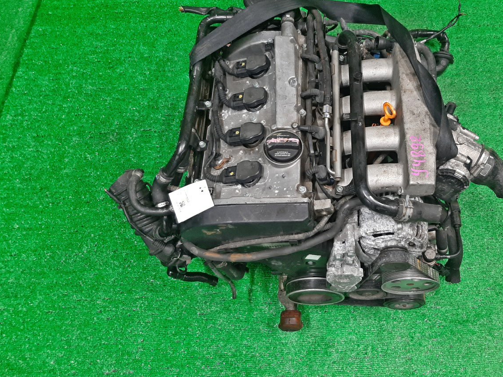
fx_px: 479
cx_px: 309
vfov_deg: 42.8
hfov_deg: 54.8
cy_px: 161
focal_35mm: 33
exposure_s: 1/50
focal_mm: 3.93
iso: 123
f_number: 1.7
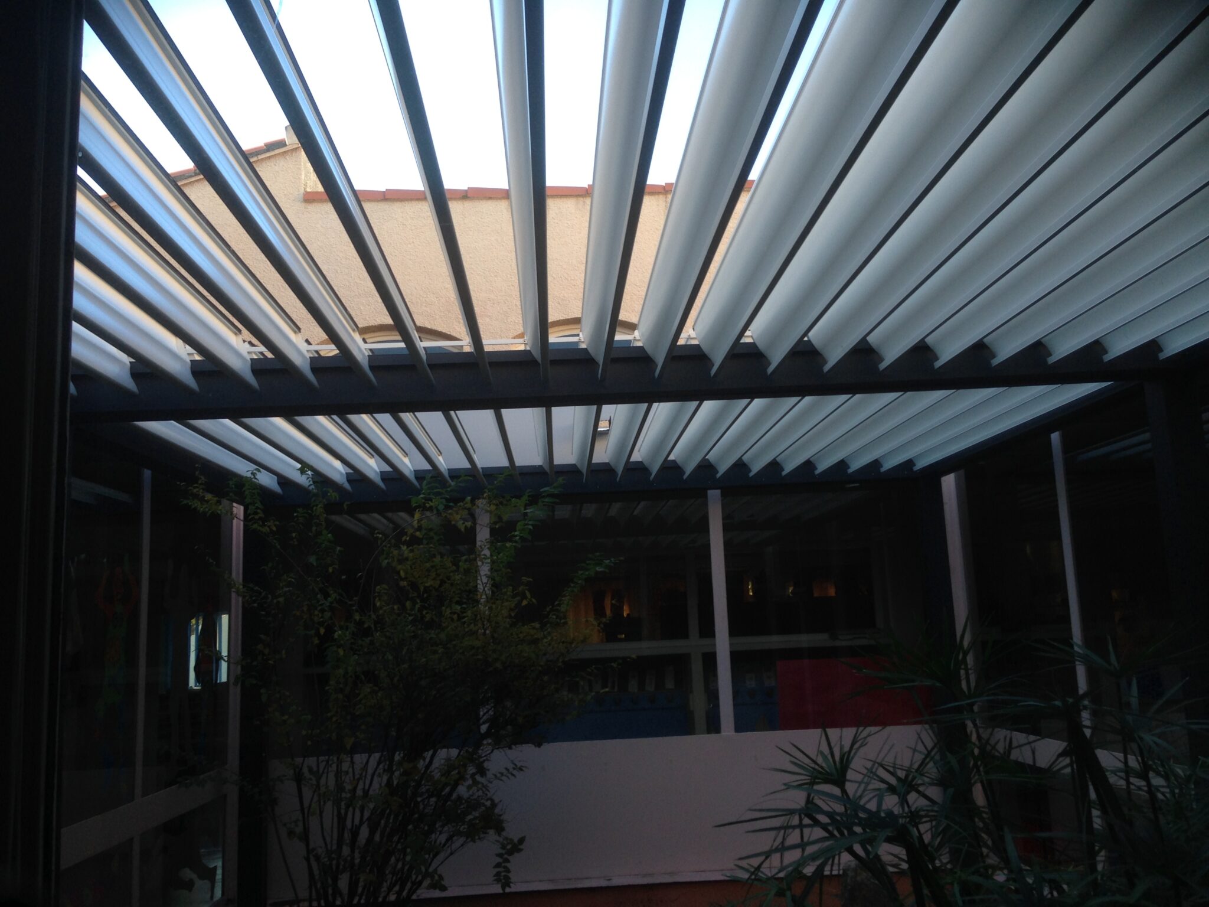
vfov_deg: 42.9
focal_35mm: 33
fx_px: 1153
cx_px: 604
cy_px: 454
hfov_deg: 55.4
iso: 50
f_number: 2.4
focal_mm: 4.12
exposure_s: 1/141
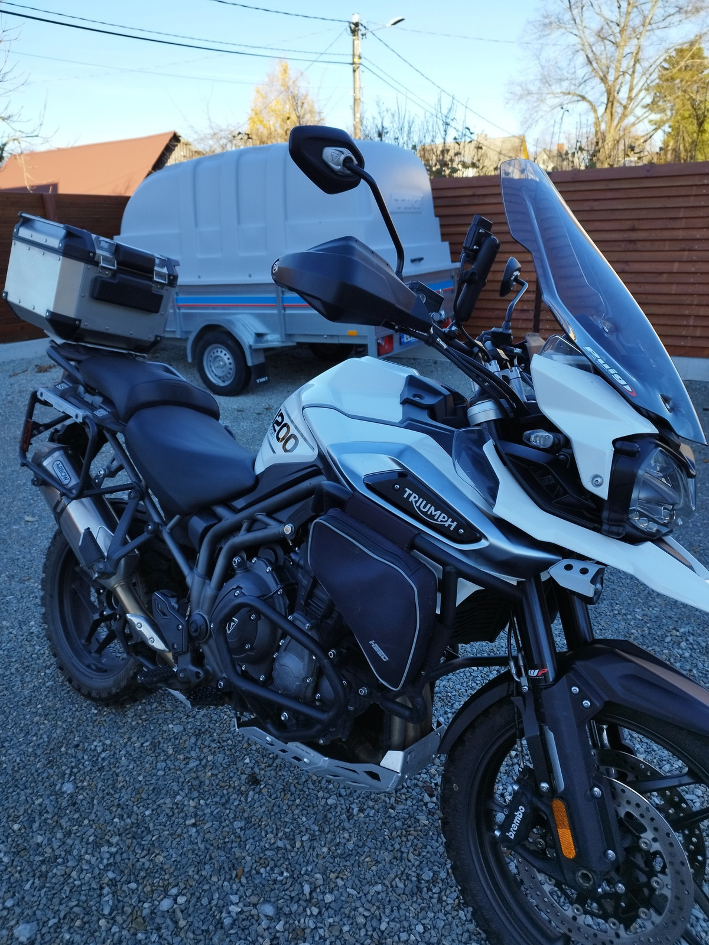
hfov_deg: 56.8
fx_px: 655
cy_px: 472
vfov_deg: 71.6
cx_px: 354
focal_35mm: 24
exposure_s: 1/264
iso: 50
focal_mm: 5.89
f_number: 1.89
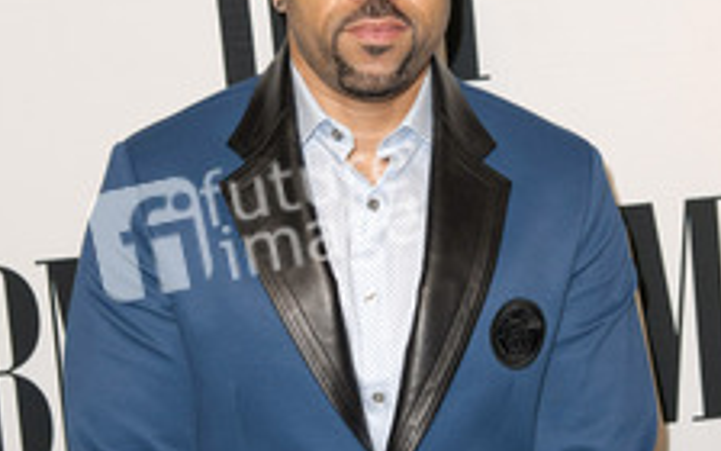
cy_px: 387
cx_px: 349
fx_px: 1611
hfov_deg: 25.2
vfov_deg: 15.8
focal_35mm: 82
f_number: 4
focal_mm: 45
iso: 500
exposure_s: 1/400
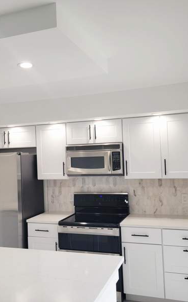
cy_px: 150
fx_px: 304
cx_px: 78
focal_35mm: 37
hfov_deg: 34.3
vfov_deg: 52.8
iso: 64
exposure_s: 1/120
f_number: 1.8
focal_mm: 5.4
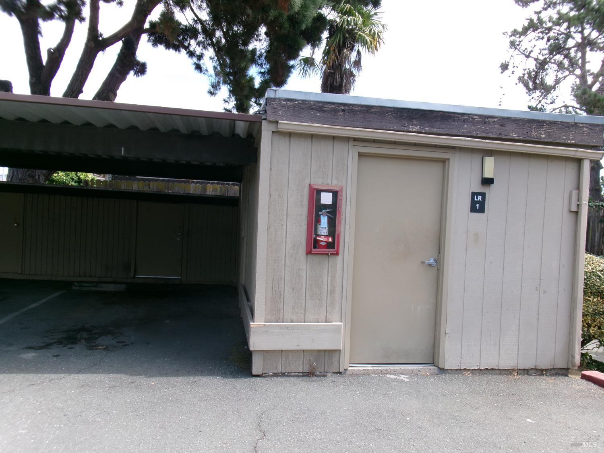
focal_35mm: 28
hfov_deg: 63.4
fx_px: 489
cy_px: 226
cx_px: 302
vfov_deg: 49.7
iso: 100
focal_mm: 5.1
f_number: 10.8
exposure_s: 1/38
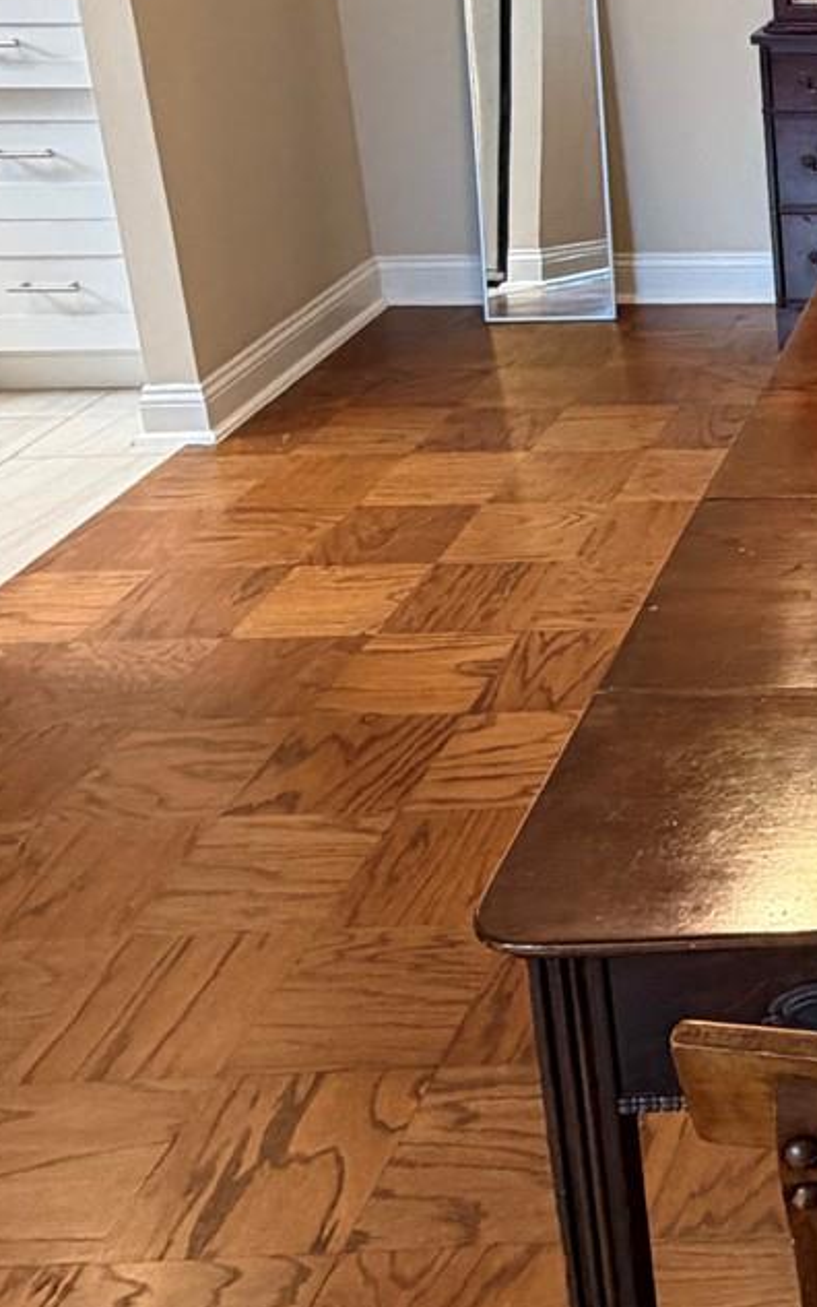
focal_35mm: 48
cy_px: 198
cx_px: 1273
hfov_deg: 21.7
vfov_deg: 39.6
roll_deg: -1.3
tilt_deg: -15.9
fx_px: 1709
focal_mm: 2.22
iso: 250
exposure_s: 1/60
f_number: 2.2
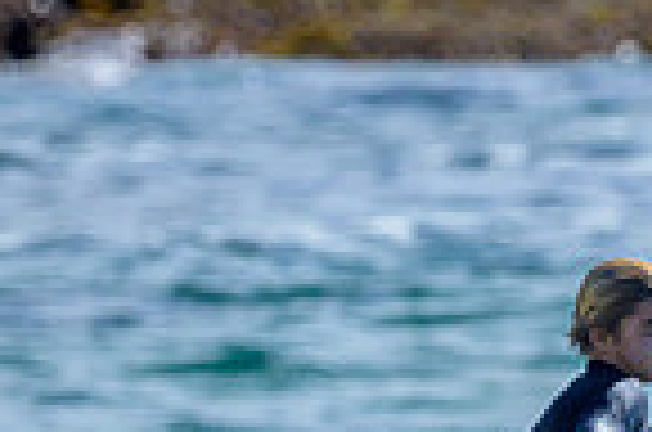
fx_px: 79749
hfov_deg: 0.5
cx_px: 348
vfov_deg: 0.3
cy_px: 813
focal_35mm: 4413
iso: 250
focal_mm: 800
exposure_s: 1/2500
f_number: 6.3
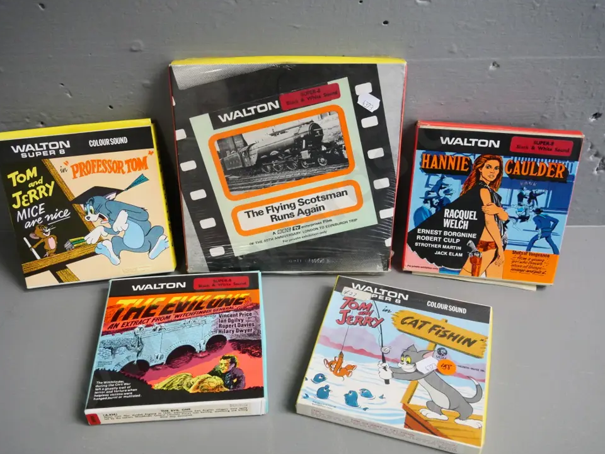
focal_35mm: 32
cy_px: 239
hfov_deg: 56.8
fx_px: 559
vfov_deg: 44.1
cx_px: 287
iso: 3200
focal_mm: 15
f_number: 5
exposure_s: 1/125
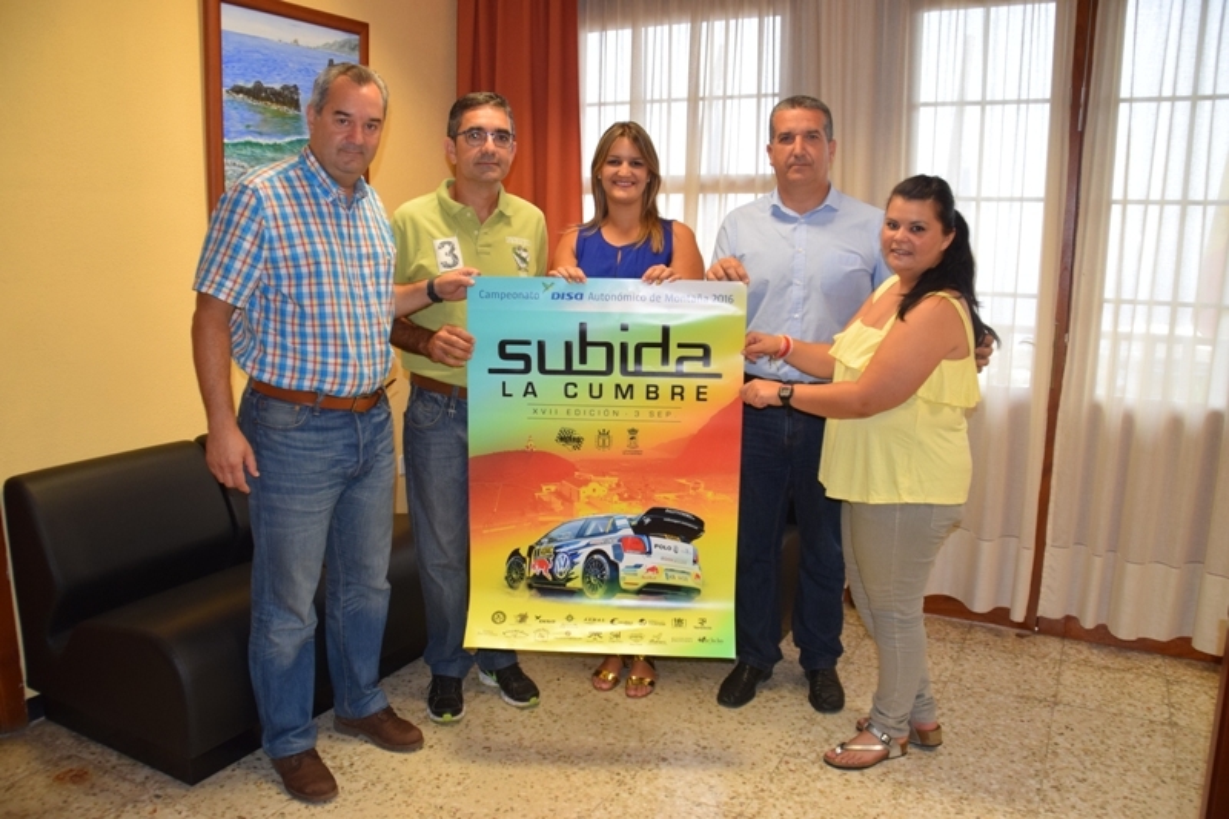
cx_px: 614
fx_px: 922
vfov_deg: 47.9
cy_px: 410
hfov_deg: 67.4
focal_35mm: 27
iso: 800
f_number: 5
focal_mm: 18
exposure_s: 1/100
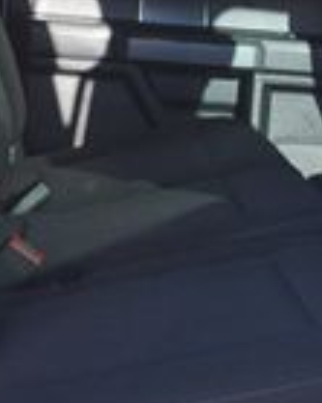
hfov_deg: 14.7
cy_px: 78
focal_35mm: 104
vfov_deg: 18.3
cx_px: 278
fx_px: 1240
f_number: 5.6
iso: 100
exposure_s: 1/80
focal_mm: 16
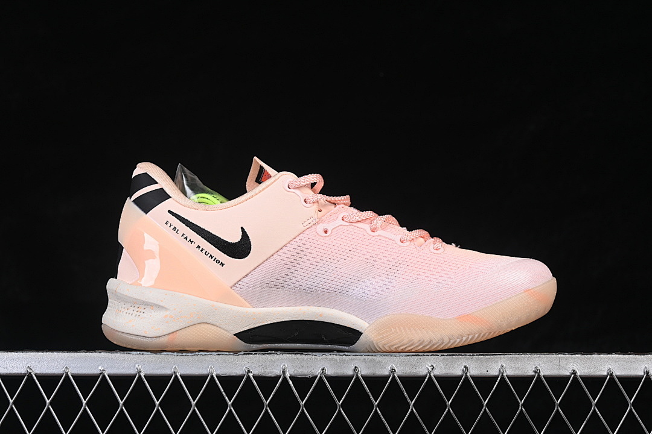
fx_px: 1358
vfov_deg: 18.2
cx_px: 326
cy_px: 217
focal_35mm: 75
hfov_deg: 27.0
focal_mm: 50
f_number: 8
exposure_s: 1/80
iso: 160
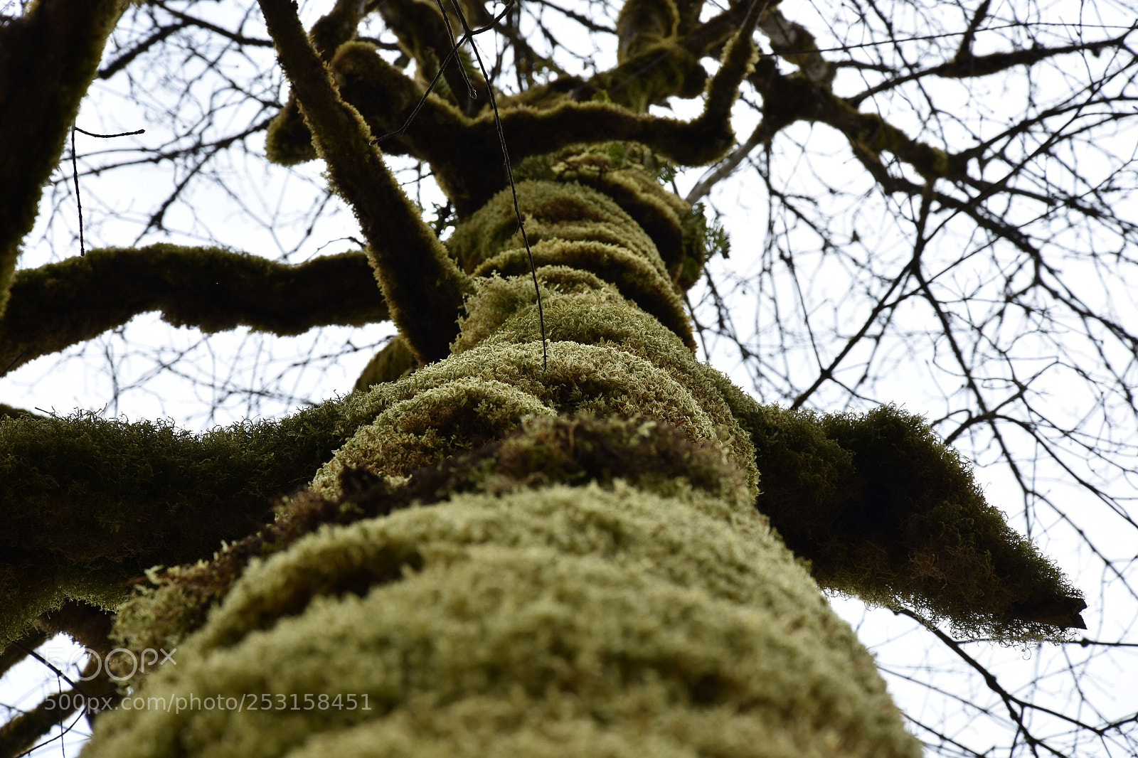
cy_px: 379
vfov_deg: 8.7
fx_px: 4977
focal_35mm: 158
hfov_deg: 13.0
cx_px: 569
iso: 200
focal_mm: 105
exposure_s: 1/180
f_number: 9.5
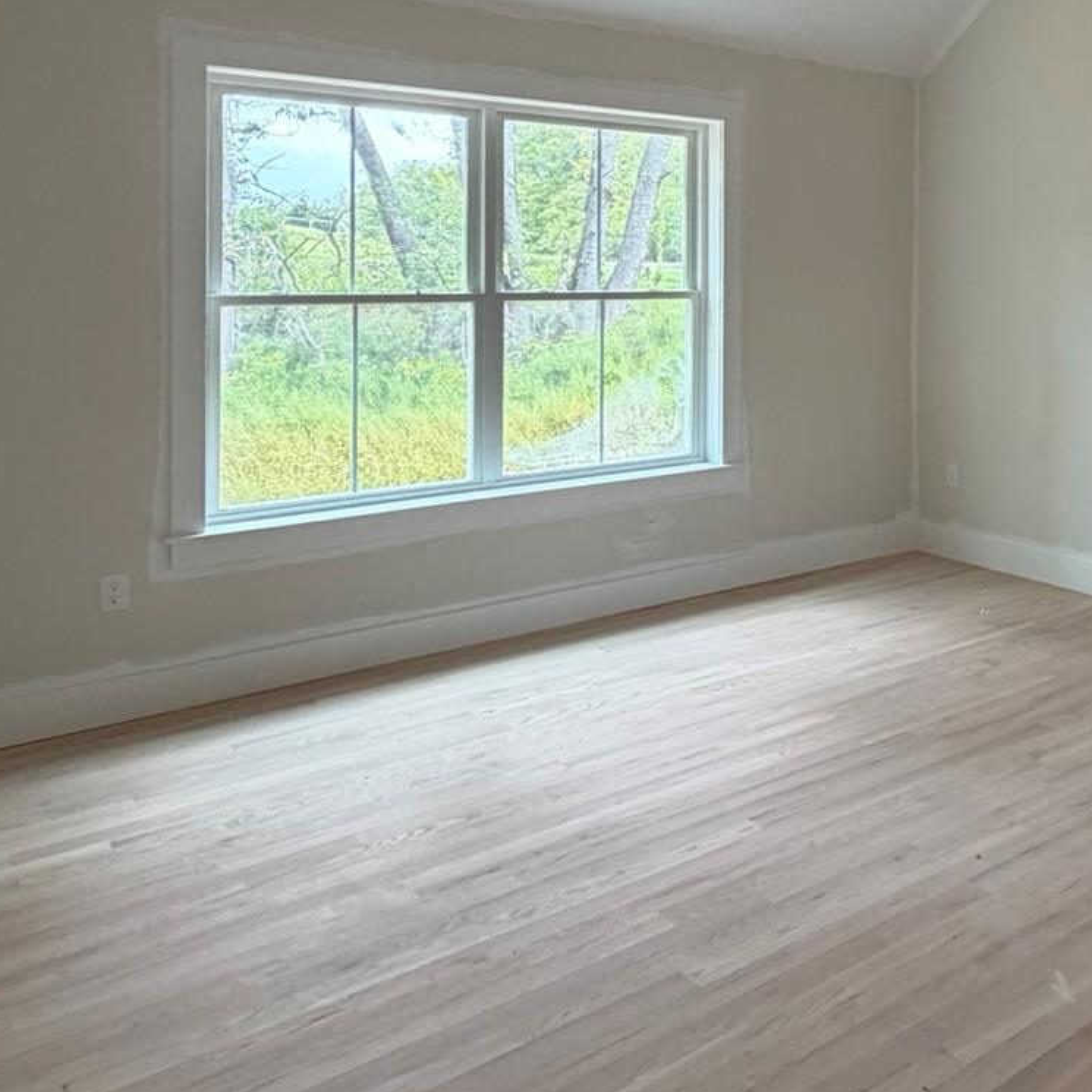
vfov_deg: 46.7
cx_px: 1107
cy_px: 277
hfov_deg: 41.7
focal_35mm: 34
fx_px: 1213
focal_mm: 2.22
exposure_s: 1/120
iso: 160
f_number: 2.2
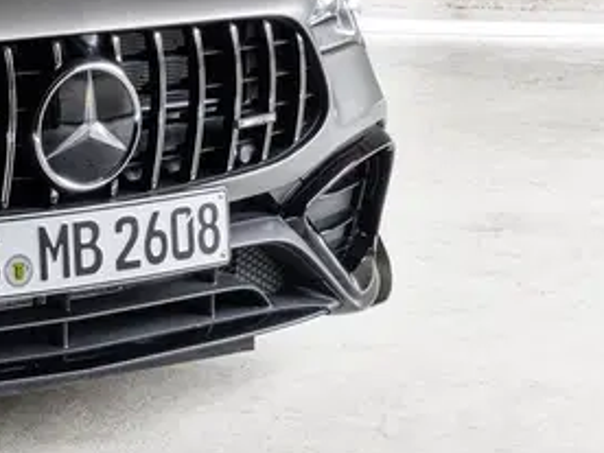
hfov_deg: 13.5
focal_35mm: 142
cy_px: -260
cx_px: -153
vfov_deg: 10.1
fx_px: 2478
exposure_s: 1
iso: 100
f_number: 16
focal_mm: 29
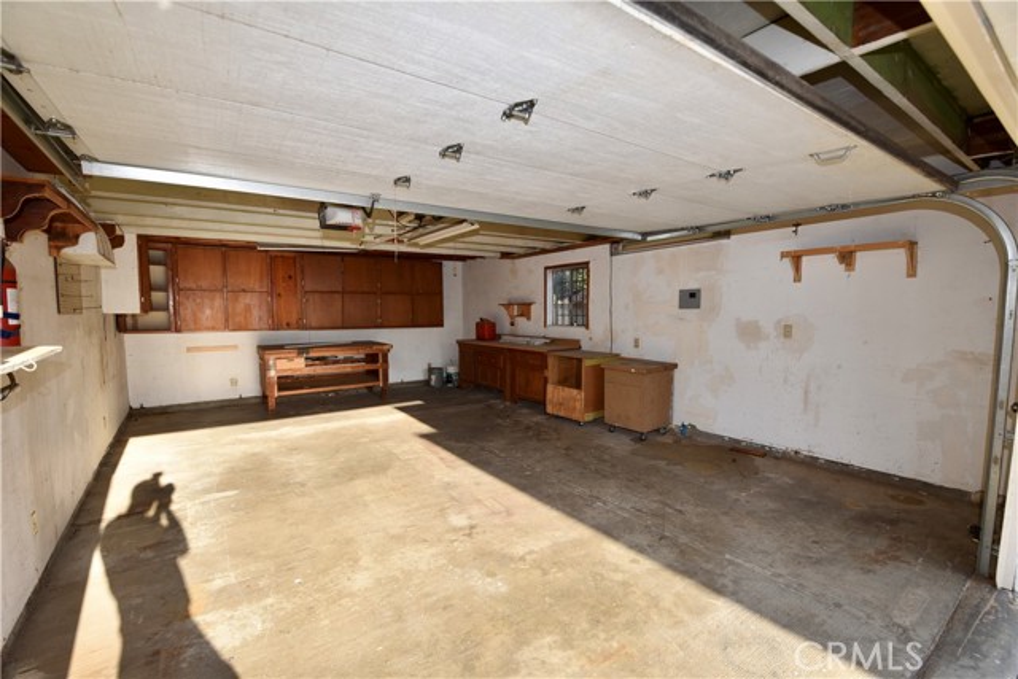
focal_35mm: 15
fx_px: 424
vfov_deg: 77.4
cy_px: 340
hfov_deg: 100.4
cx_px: 509
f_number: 5.6
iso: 100
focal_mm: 15
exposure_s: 1/125
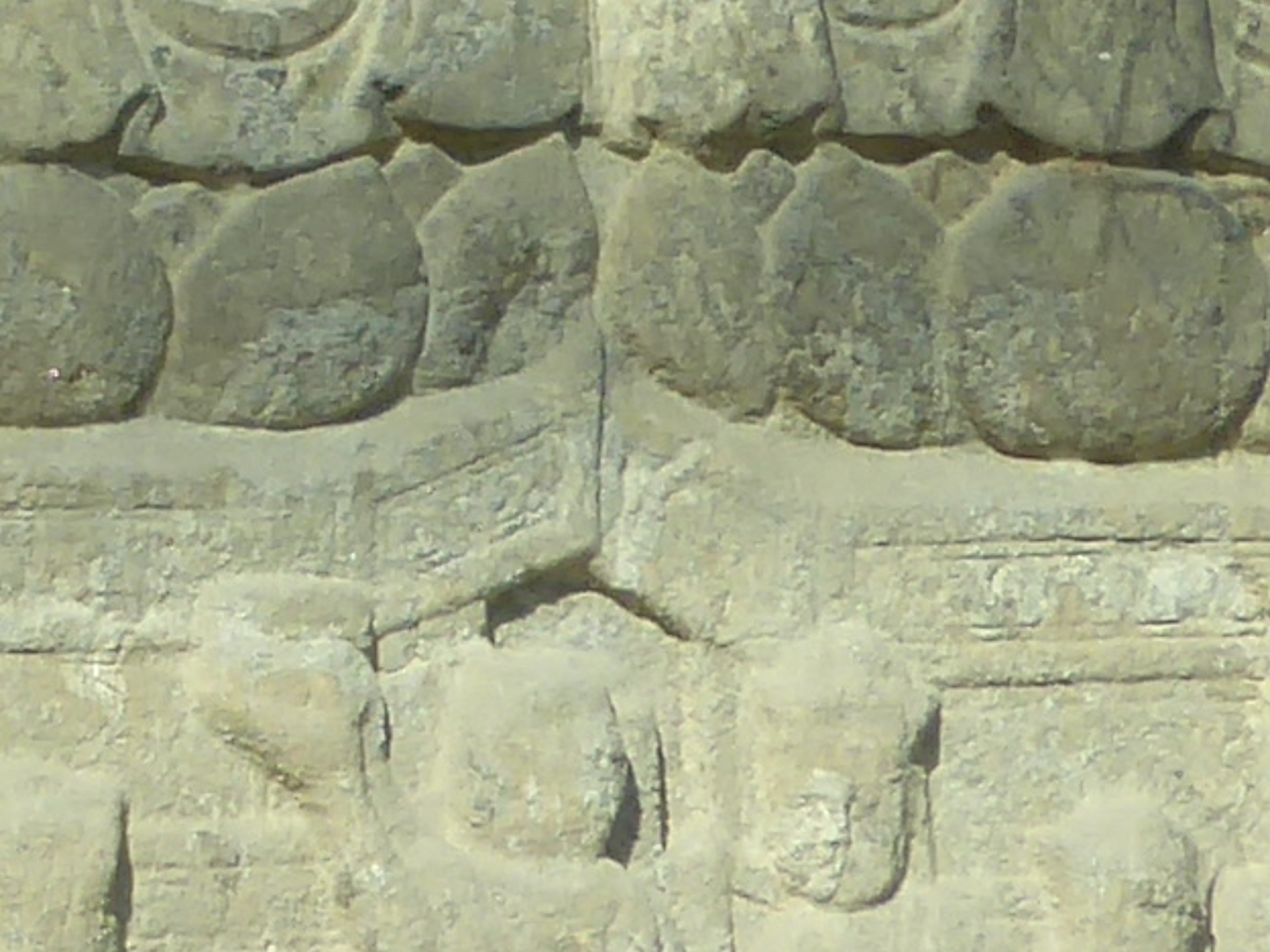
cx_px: -456
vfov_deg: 1.7
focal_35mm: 885
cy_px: -301
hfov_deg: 2.2
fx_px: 32469
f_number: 5.2
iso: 80
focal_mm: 22.3
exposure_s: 1/200
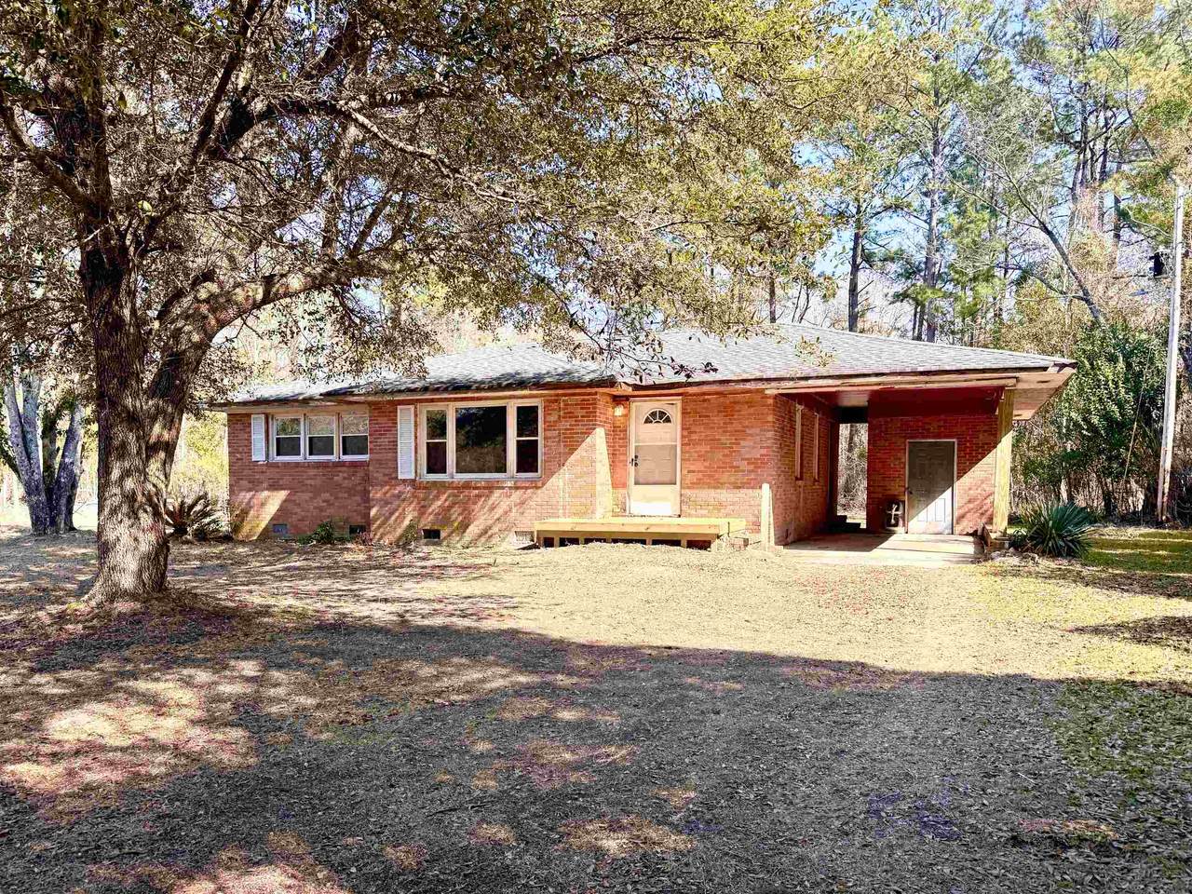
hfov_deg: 71.6
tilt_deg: +2.8
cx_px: 596
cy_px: 447
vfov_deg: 56.8
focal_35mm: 24
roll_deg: -0.2
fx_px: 826
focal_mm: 6.76
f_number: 1.78
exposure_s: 1/1337
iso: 80
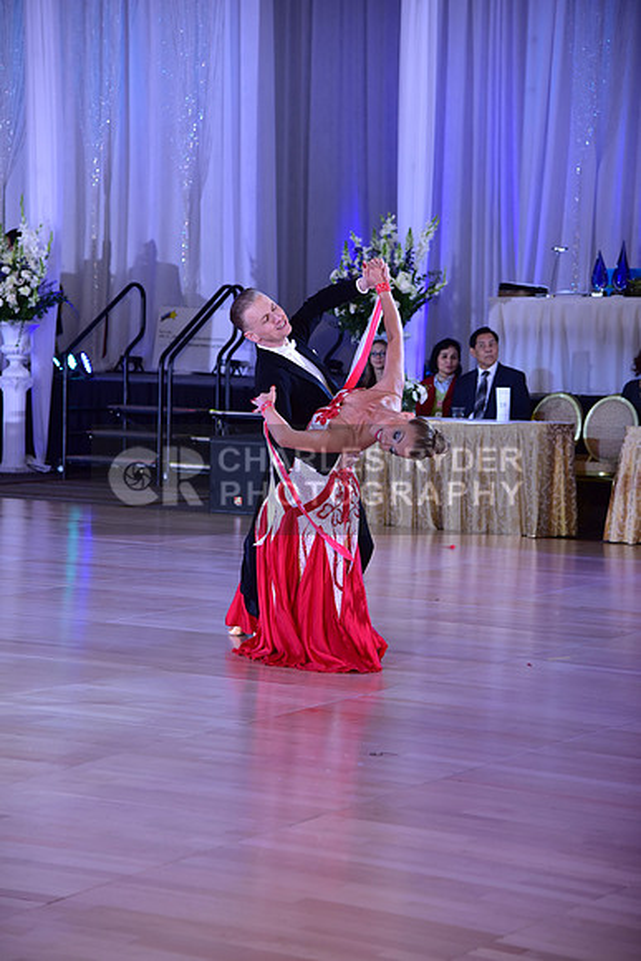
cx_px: 320
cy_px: 480
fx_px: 2295
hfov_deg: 15.9
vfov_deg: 23.6
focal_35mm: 86
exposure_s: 1/250
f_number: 4.5
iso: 1000
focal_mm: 86
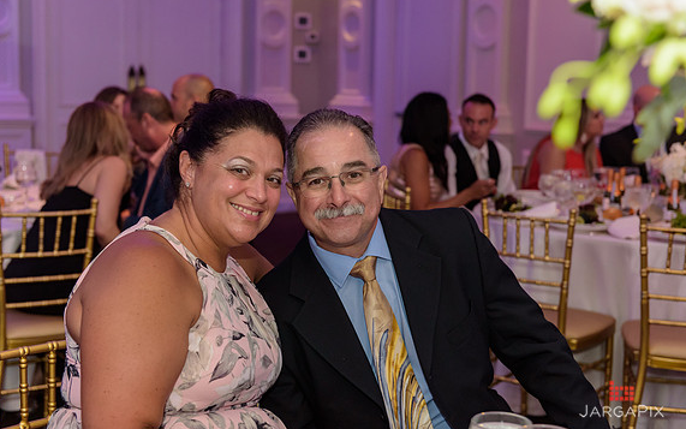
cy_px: 211
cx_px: 346
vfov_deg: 22.8
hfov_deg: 35.7
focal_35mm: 57
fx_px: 1066
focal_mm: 55
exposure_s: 1/125
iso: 1600
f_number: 3.2
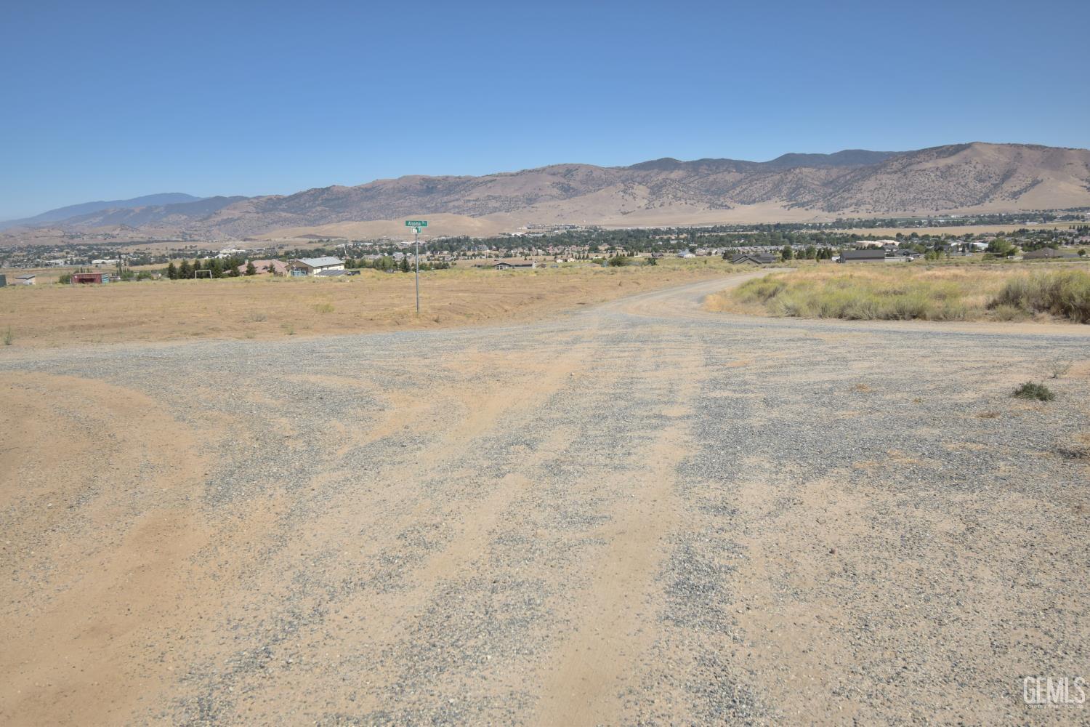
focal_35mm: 30
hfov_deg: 61.9
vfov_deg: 43.6
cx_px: 545
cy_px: 364
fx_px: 908
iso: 100
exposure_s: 1/1000
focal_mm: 20
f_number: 5.6
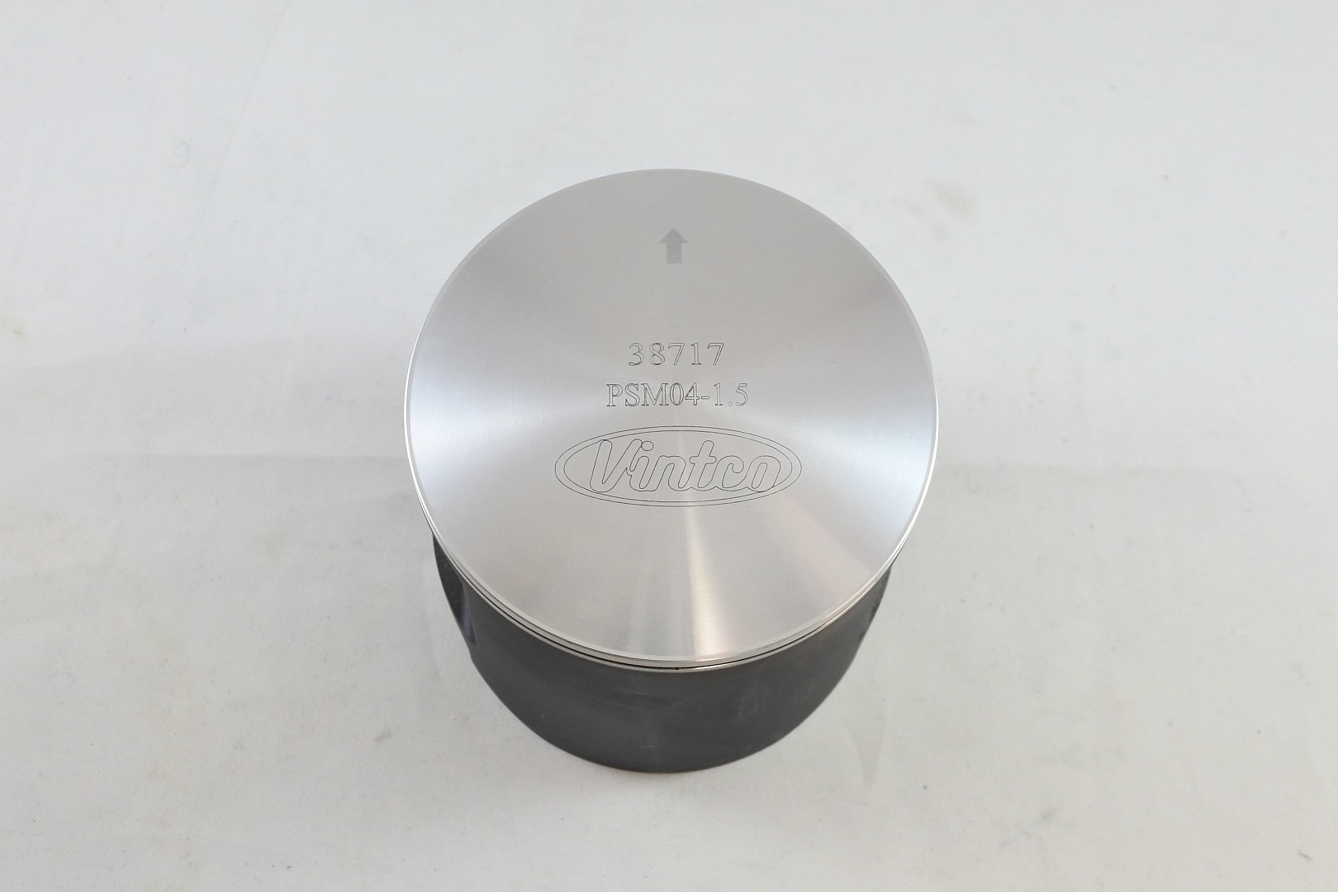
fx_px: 1115
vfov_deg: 43.6
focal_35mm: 30
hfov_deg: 61.9
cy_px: 446
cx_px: 669
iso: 400
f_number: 3.8
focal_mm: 11.2
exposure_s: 1/160
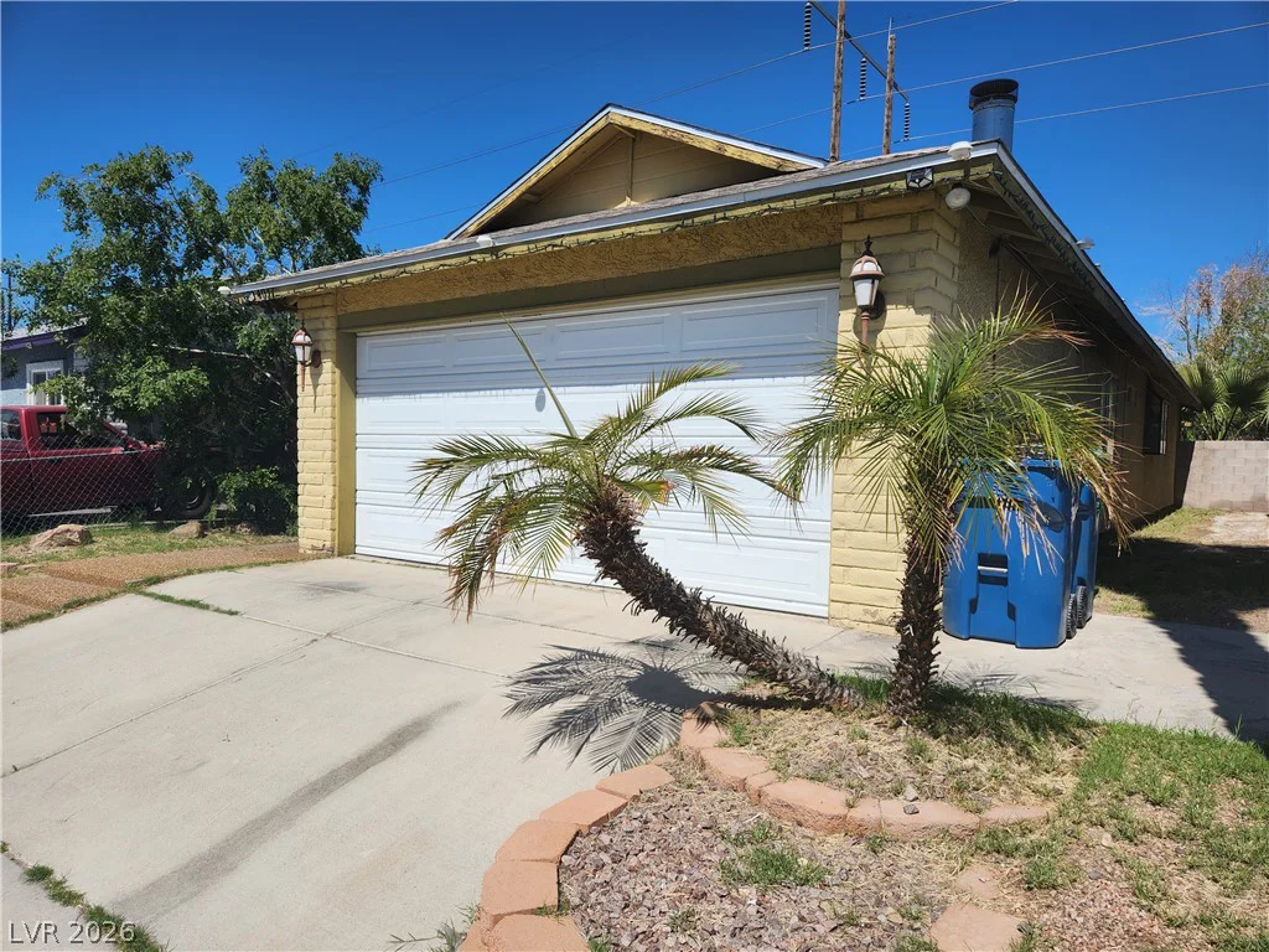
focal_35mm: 23
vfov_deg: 58.9
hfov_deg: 73.9
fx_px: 843
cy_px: 476
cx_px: 634
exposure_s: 1/3059
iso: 20
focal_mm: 5.4
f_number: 1.8
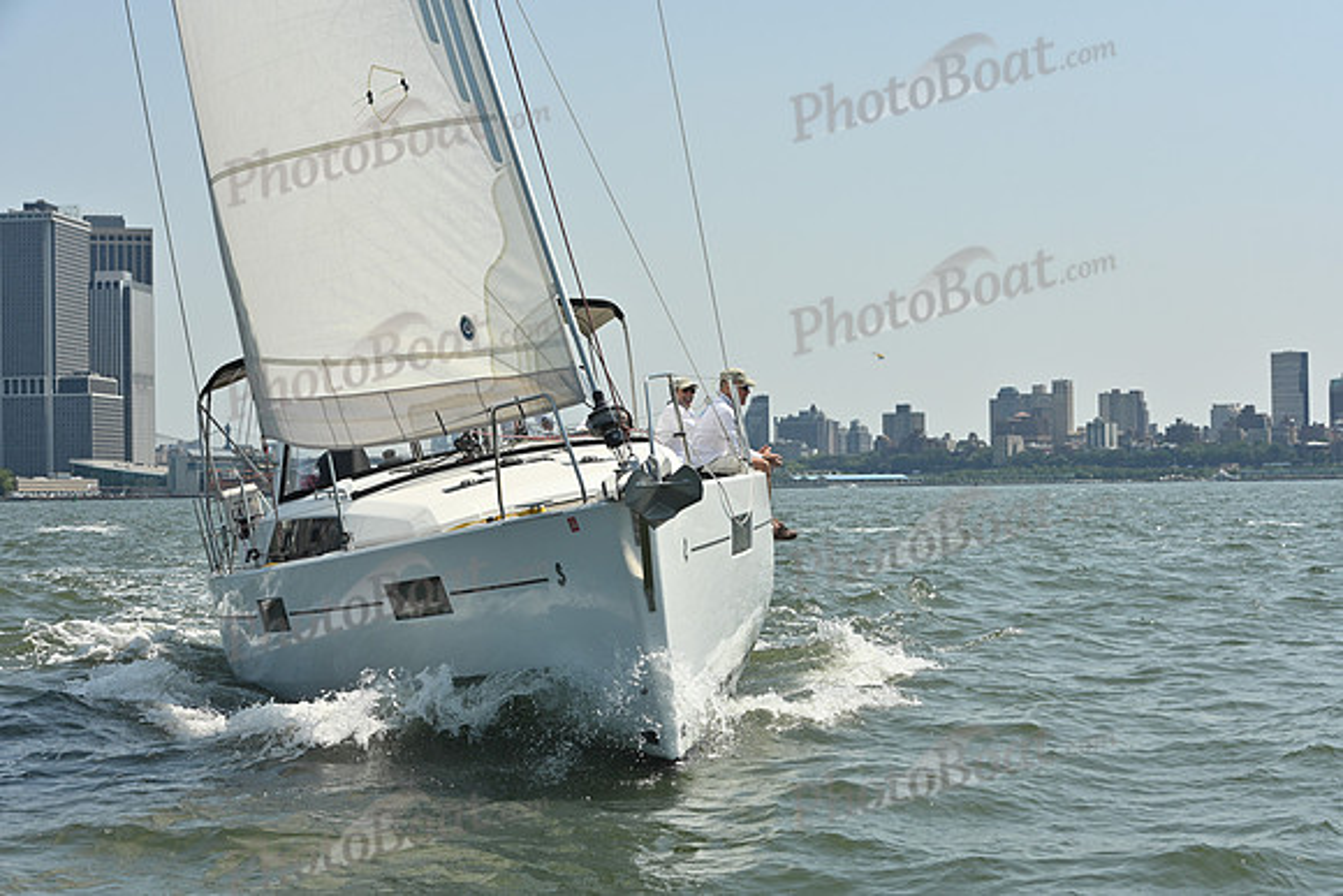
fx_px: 2612
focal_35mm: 70
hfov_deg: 28.8
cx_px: 672
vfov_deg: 19.5
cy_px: 448
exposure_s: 1/1250
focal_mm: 70
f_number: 9
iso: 320
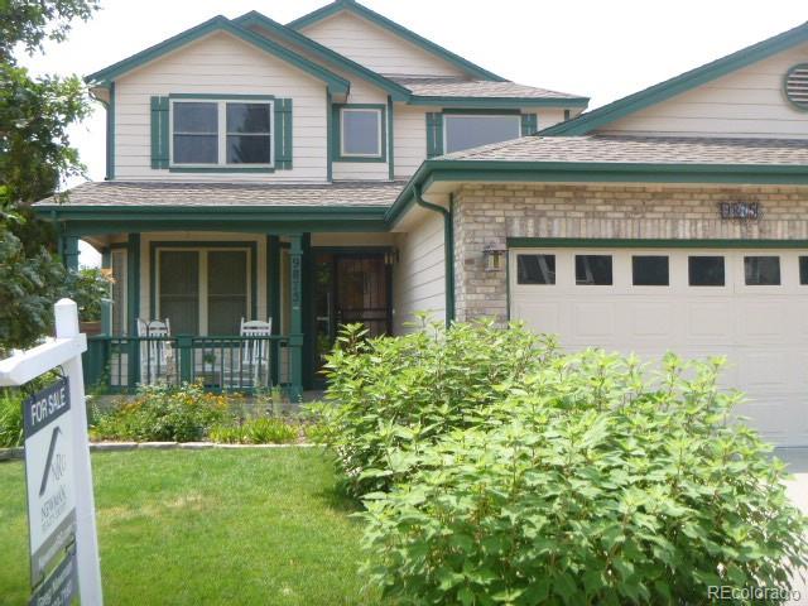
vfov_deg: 35.1
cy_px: 303
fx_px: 957
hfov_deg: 45.8
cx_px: 404
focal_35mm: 41
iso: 100
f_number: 4.6
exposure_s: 1/200
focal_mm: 7.3
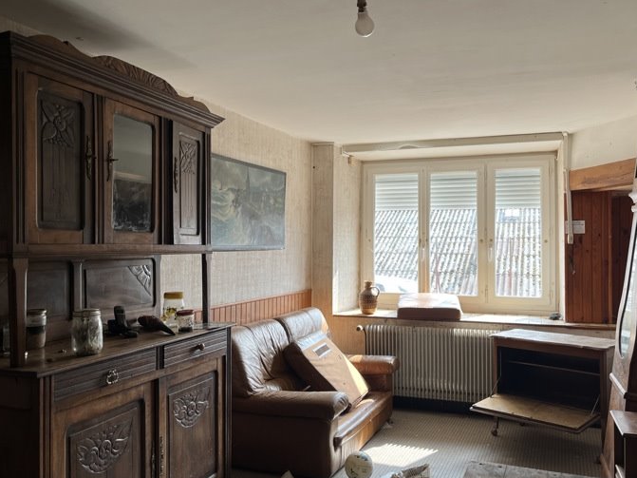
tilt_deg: +1.4
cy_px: 239
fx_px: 570
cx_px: 327
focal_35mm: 31
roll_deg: +0.2
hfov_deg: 58.4
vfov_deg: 45.4
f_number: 1.6
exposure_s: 1/141
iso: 32
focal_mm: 5.1
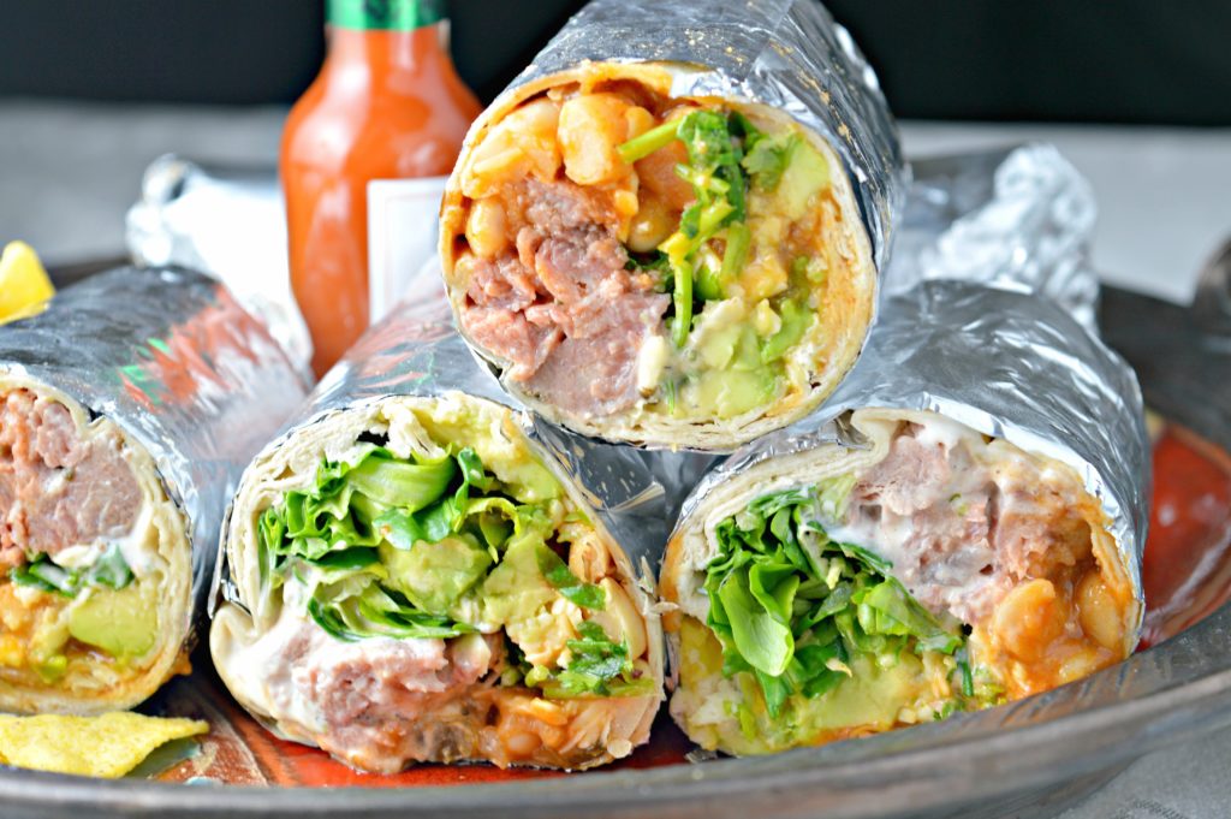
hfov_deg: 24.6
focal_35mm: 82
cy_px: 410
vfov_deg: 16.5
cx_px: 616
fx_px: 2819
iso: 100
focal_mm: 55
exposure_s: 1/20
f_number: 5.6
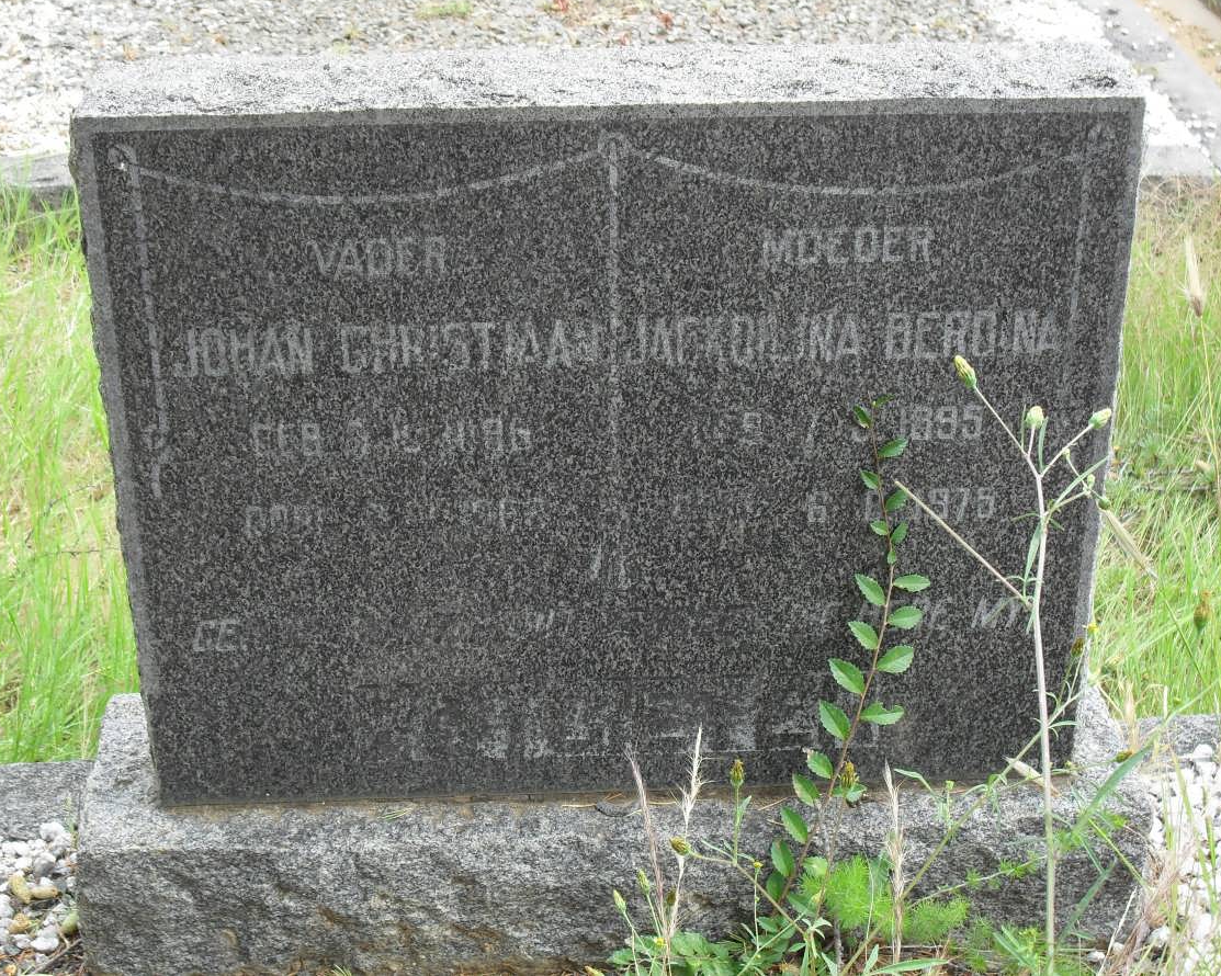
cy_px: 484
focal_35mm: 60
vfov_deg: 25.4
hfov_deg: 31.5
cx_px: 588
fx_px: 2168
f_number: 4.3
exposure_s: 1/90
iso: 100
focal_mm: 10.1
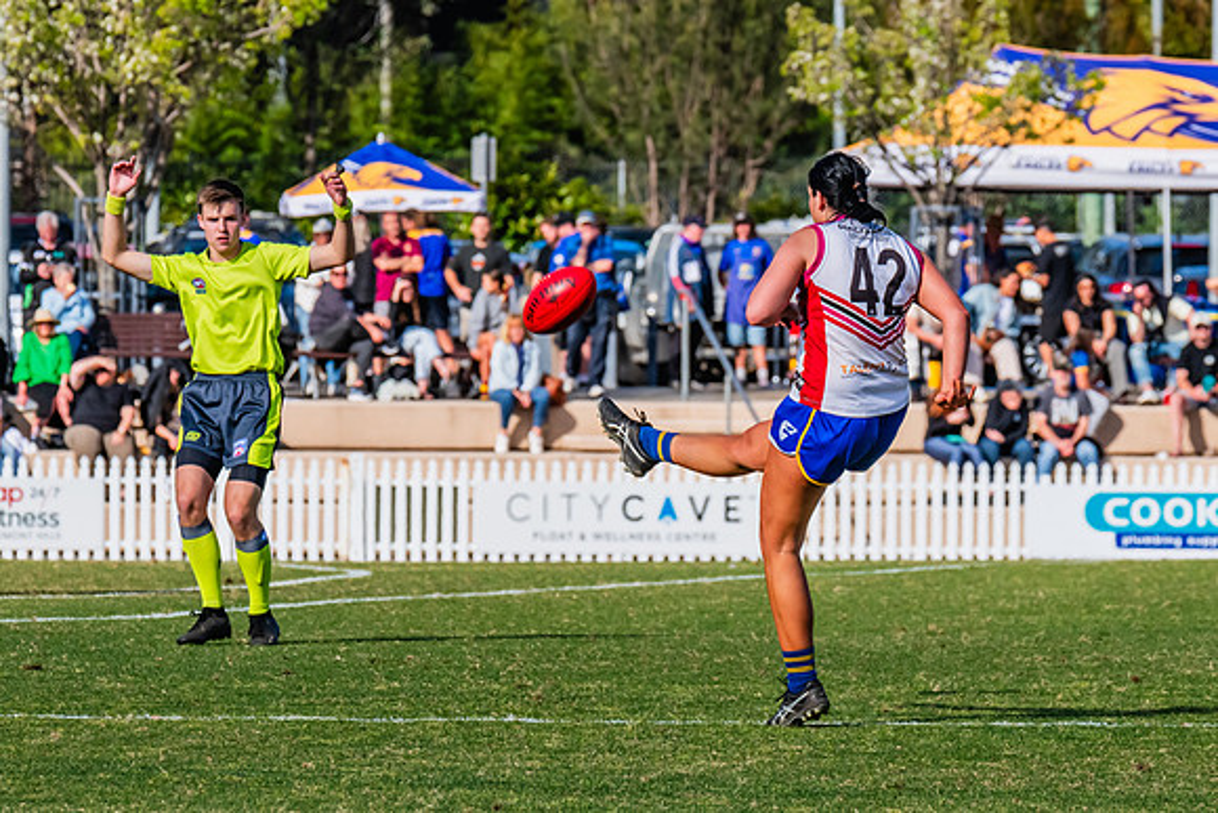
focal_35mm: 469
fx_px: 15860
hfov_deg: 4.4
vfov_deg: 2.9
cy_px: 368
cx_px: 791
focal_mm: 310
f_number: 11
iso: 800
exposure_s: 1/1600
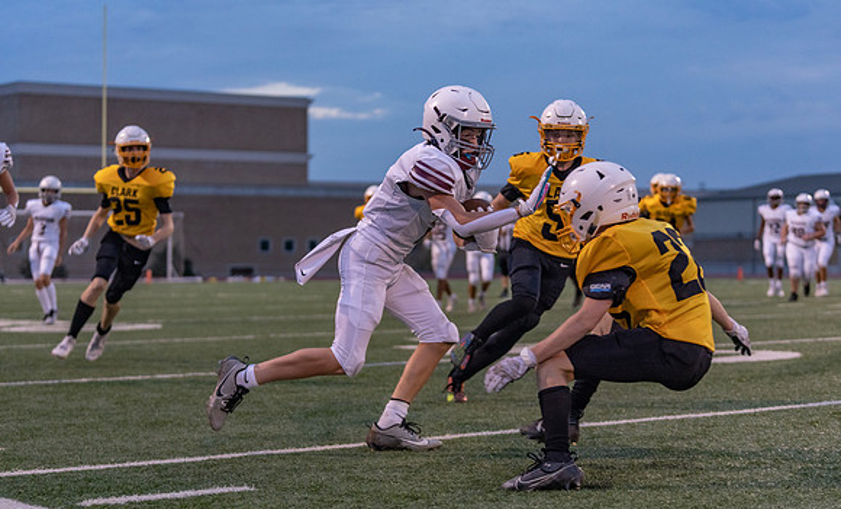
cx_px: 436
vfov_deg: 15.7
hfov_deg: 25.7
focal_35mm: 81
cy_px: 249
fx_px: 1845
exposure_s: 1/1250
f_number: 2.8
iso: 2000
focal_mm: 70
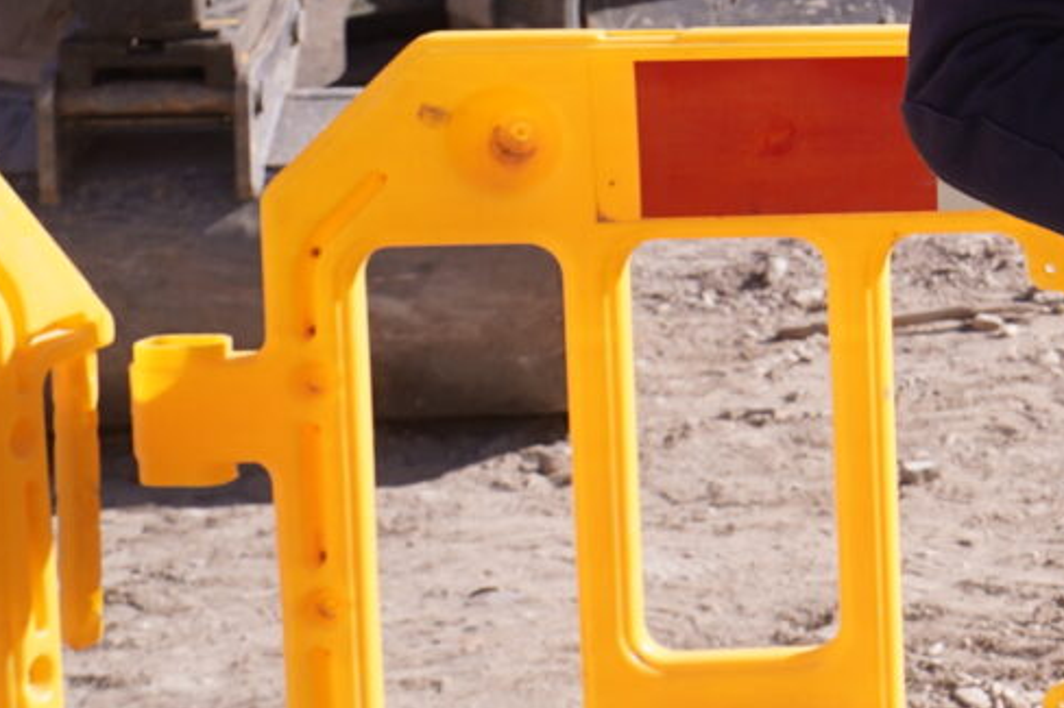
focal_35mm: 126
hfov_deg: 13.1
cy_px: -151
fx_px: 3723
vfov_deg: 10.7
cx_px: 2377
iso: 100
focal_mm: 24
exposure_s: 1/350
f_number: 5.6
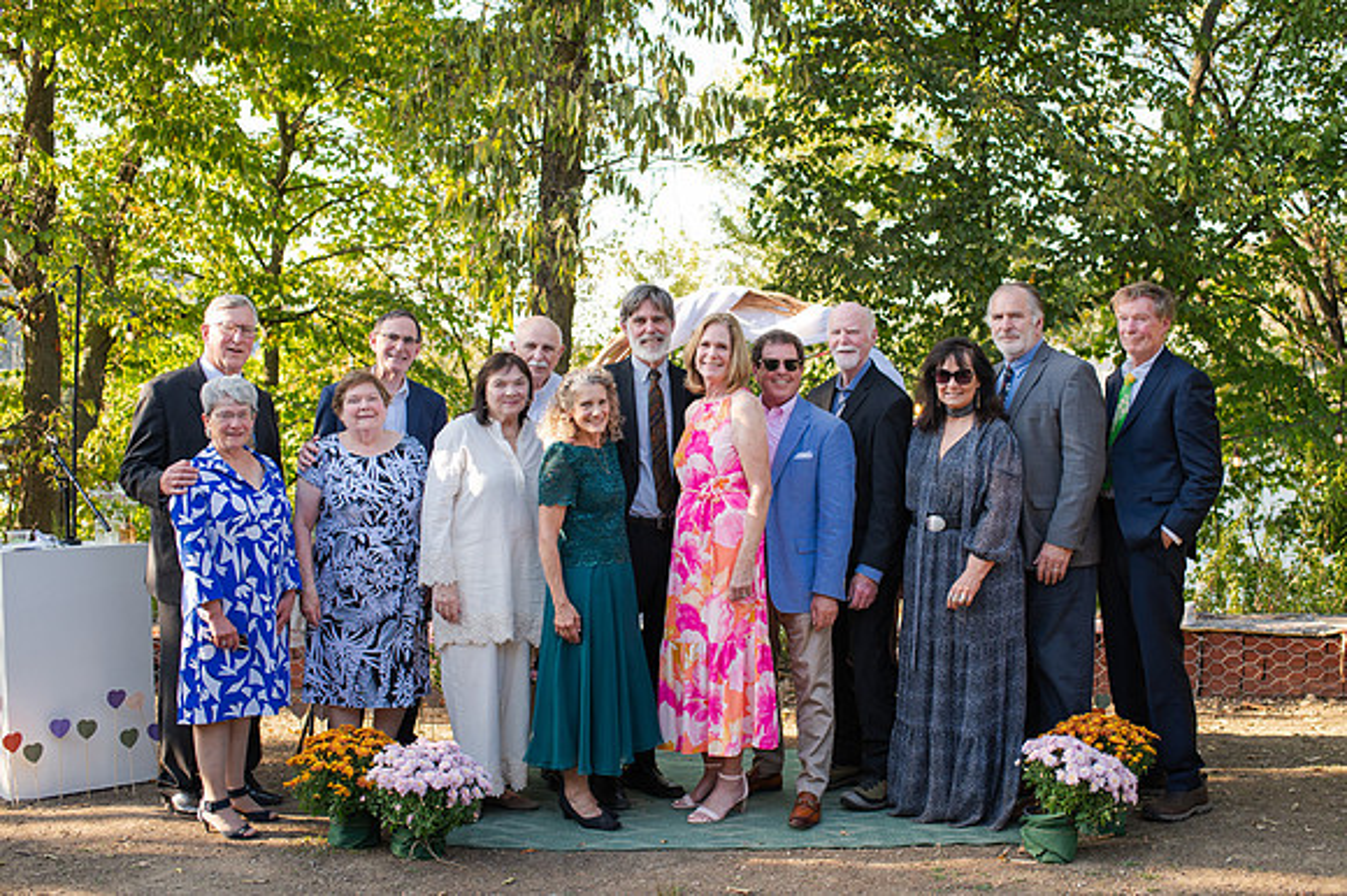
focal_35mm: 40
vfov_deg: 33.4
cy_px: 441
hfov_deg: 48.5
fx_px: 1493
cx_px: 703
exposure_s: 1/640
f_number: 3.2
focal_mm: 35
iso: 320
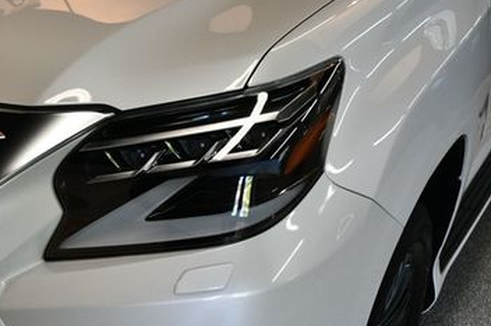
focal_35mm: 60
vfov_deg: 22.2
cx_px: 146
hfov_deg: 33.0
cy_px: 270
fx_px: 818
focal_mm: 22
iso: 800
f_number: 3.5
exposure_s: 1/250
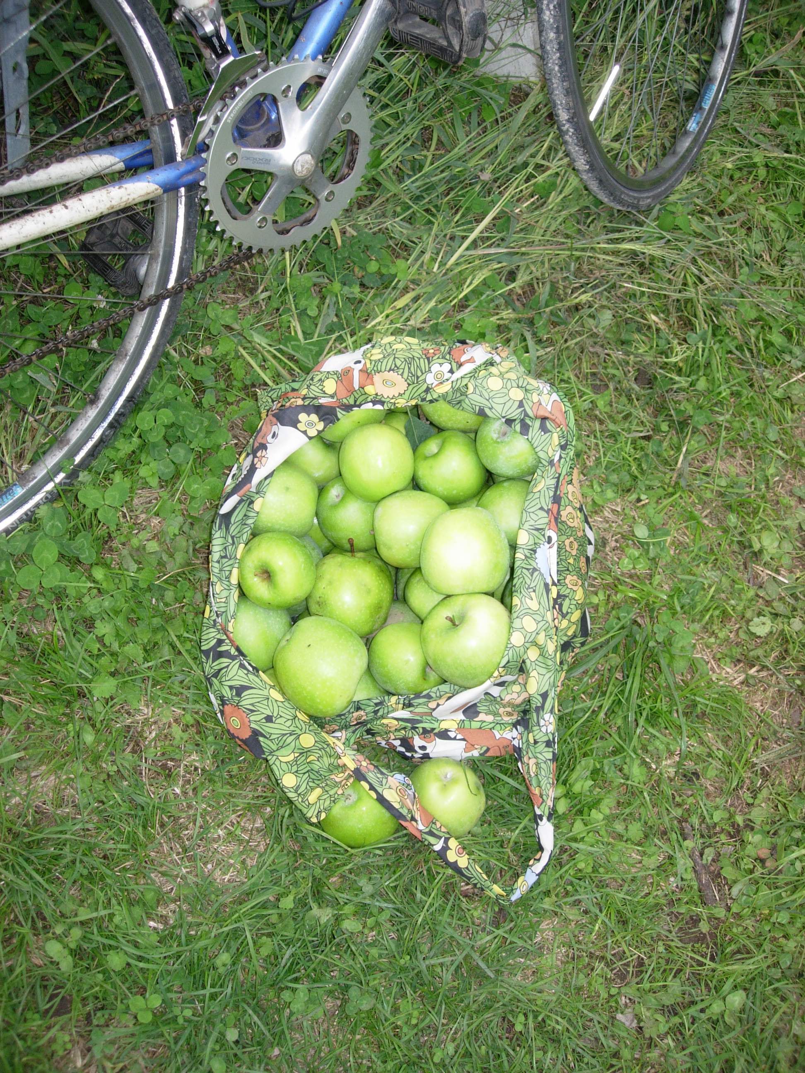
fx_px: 1178
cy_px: 536
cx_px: 402
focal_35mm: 38
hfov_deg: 37.7
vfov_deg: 49.0
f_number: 2.8
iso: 79
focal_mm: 7.8
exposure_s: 1/271
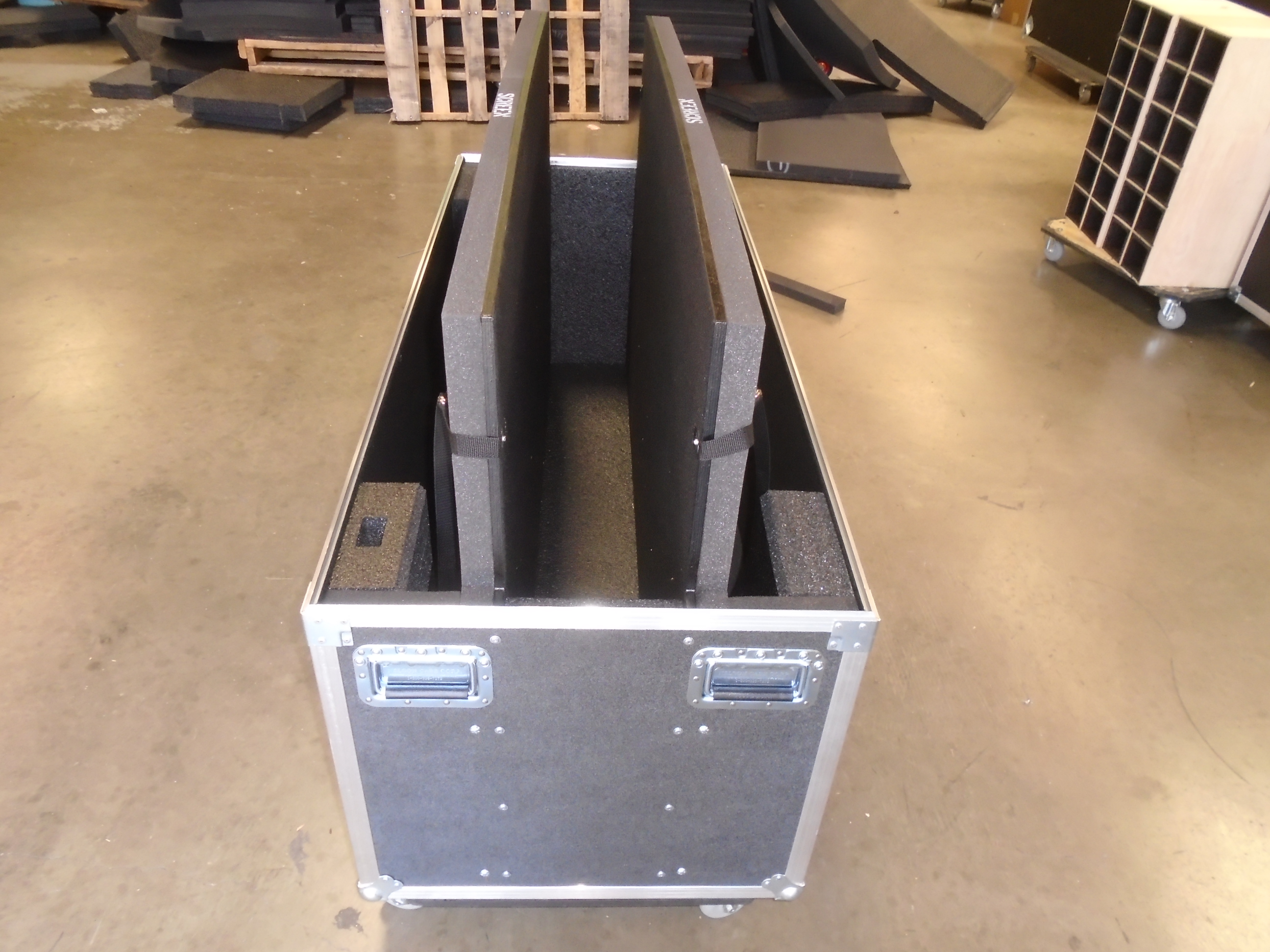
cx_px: 635
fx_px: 954
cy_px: 476
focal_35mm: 26
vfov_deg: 53.1
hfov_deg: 67.3
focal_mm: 4.6
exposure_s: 1/40
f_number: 3.2
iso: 320
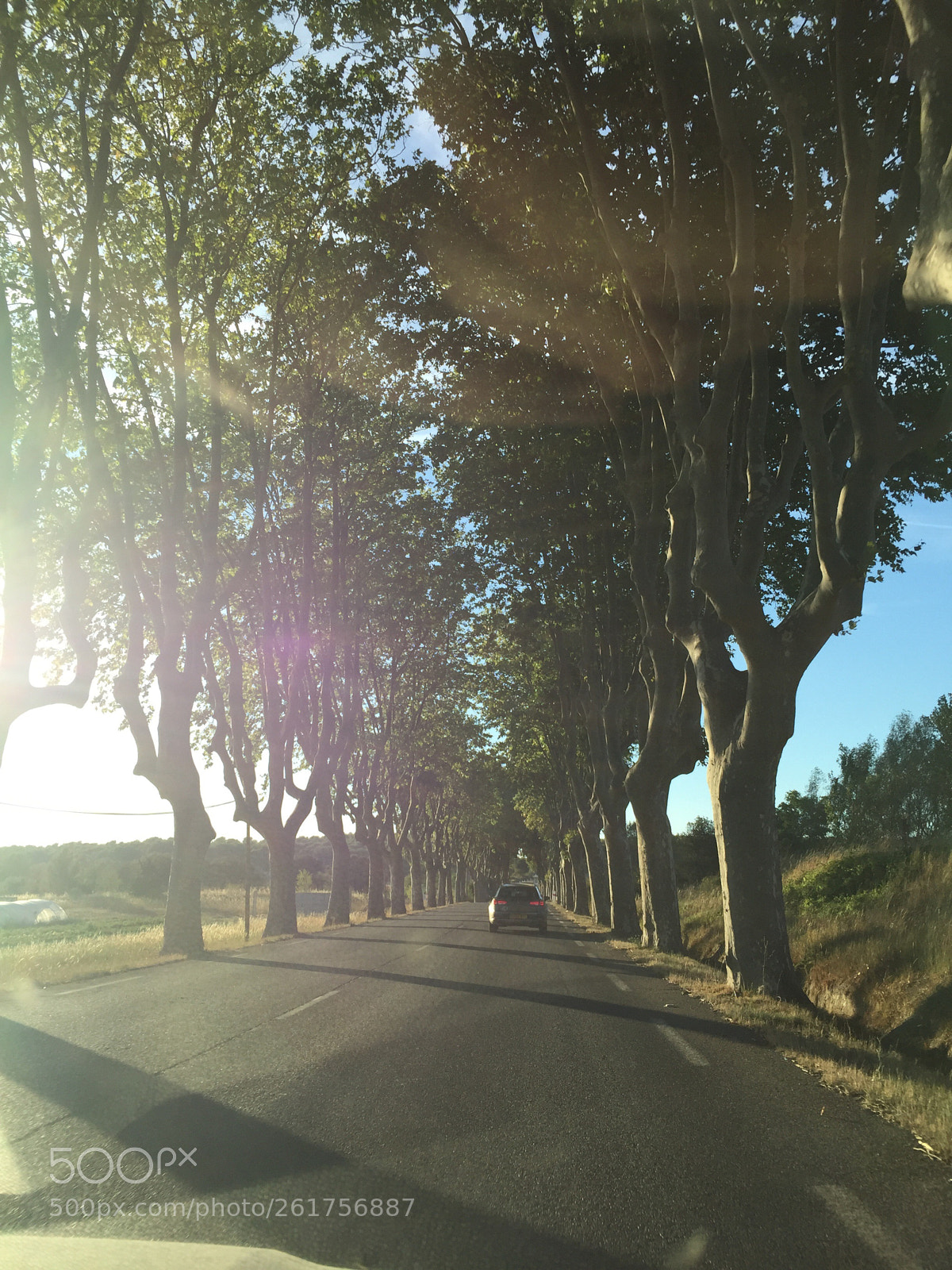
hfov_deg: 48.2
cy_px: 635
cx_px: 476
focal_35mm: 29
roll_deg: +0.6
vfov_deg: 61.7
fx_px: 1063
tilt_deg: +10.9
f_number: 2.2
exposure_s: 1/807
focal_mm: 4.15
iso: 32
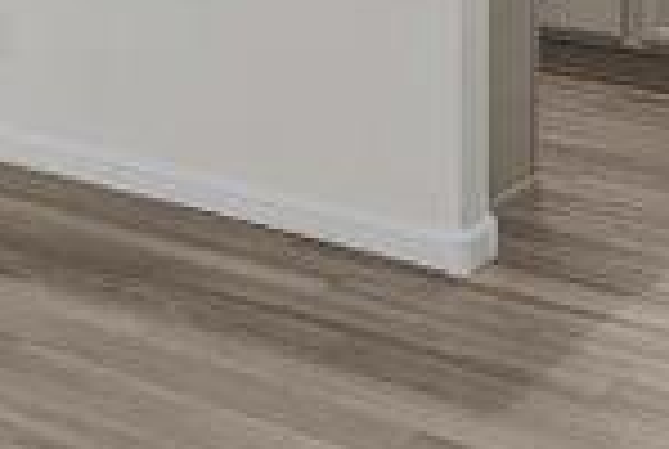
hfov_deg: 20.2
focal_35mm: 90
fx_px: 1676
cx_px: -256
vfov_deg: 13.7
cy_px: -346
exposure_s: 1/8
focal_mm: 14
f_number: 8
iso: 400
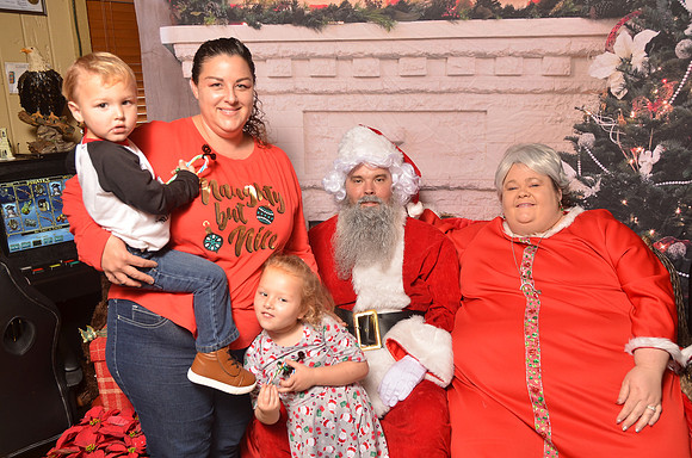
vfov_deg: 36.7
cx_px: 346
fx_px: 690
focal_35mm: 36
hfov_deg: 53.2
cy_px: 229
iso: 400
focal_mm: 24
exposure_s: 1/60
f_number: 5.6
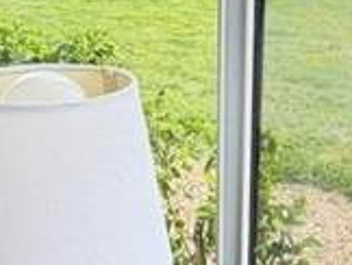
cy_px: 139
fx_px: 703
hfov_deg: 27.7
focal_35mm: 69
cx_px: 272
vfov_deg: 21.4
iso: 64
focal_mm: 2.22
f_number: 2.2
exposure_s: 1/121
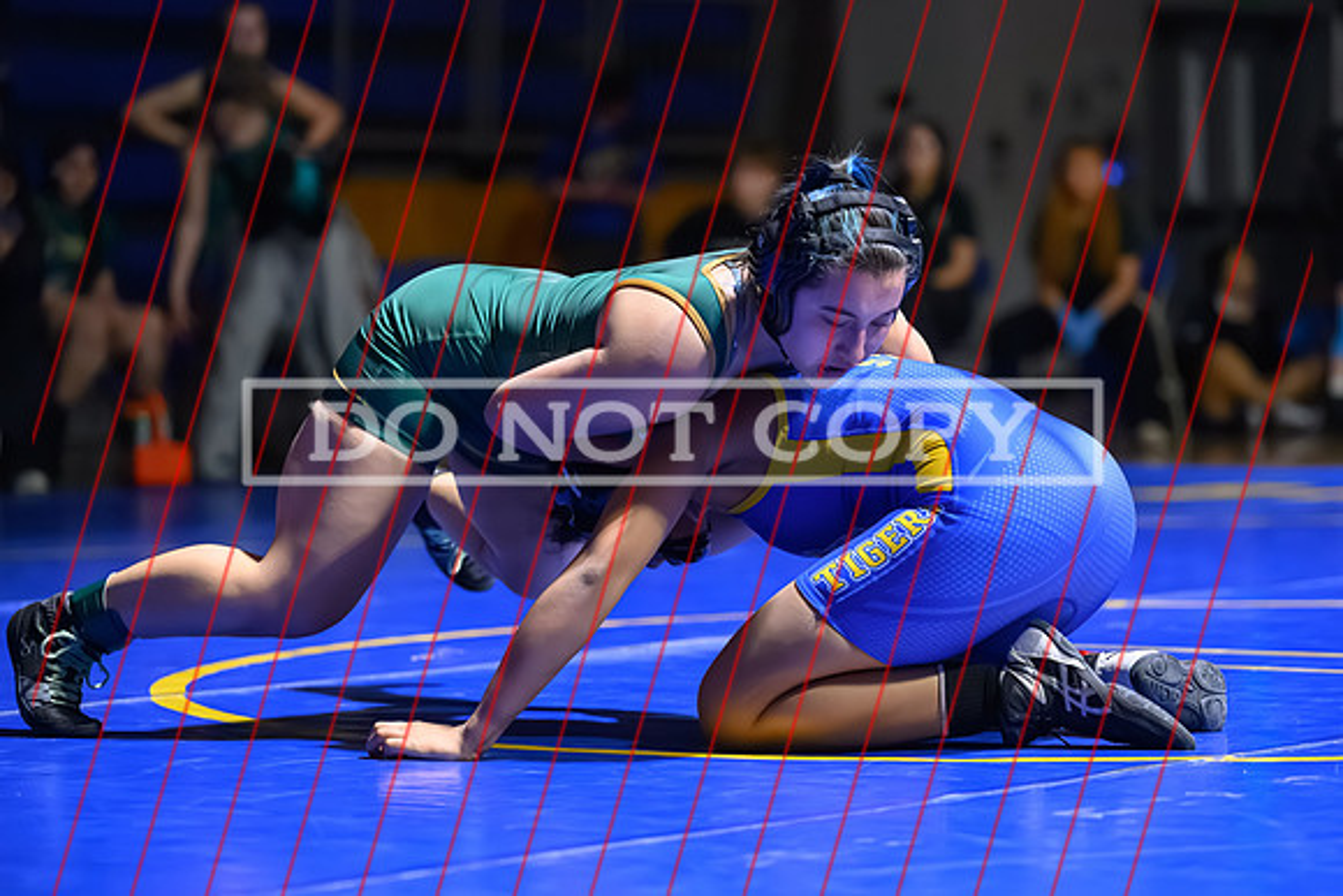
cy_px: 433
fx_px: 4917
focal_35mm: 132
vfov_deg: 10.4
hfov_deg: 15.6
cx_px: 719
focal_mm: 120
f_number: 2.8
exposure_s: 1/500
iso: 12800
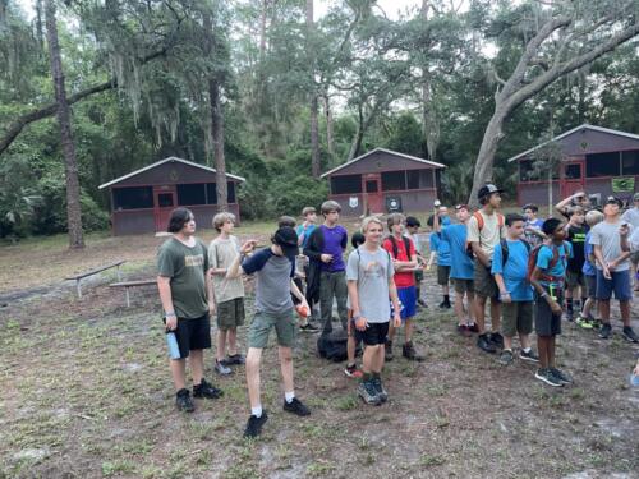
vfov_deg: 53.1
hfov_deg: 67.3
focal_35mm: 26
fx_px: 480
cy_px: 240
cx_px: 320
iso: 200
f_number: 1.6
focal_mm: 4.2
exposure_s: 1/60
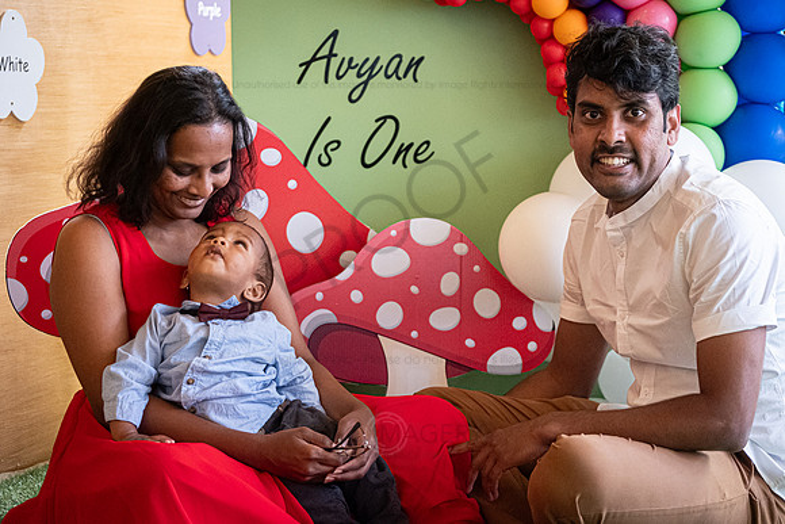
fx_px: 1636
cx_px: 392
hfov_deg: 27.0
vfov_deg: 18.2
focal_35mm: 75
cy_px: 262
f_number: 2.8
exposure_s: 1/125
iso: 3200
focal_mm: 50
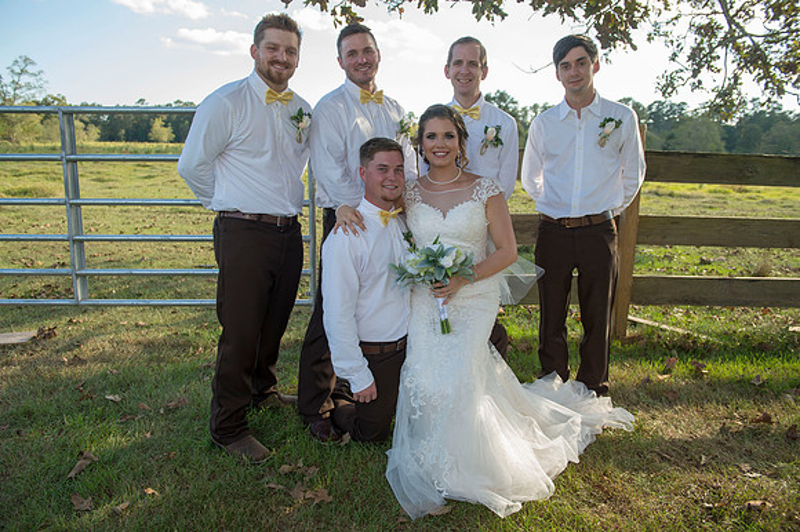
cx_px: 400
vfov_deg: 47.9
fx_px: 600
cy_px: 266
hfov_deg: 67.4
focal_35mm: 27
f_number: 4.5
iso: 200
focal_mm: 27
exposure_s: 1/320
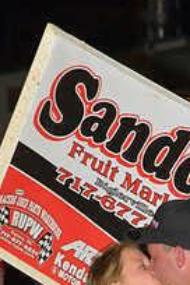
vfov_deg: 6.0
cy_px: 362
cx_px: 189
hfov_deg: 4.0
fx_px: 2707
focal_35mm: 342
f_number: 8
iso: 500
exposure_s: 1/250
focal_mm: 120
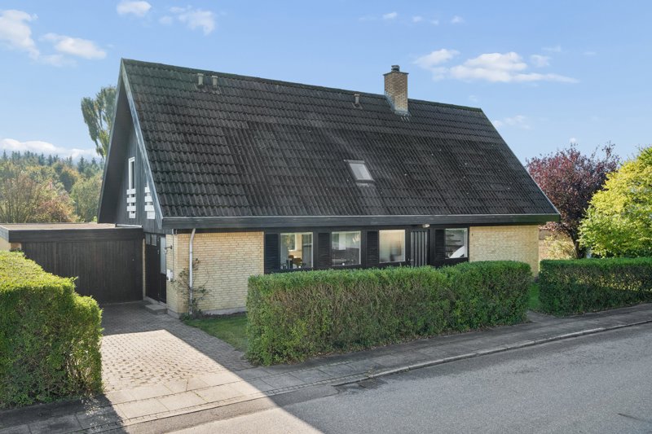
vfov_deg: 43.6
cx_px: 326
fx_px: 543
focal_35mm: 30
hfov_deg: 61.9
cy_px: 217
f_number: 9
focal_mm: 30
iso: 800
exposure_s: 1/640
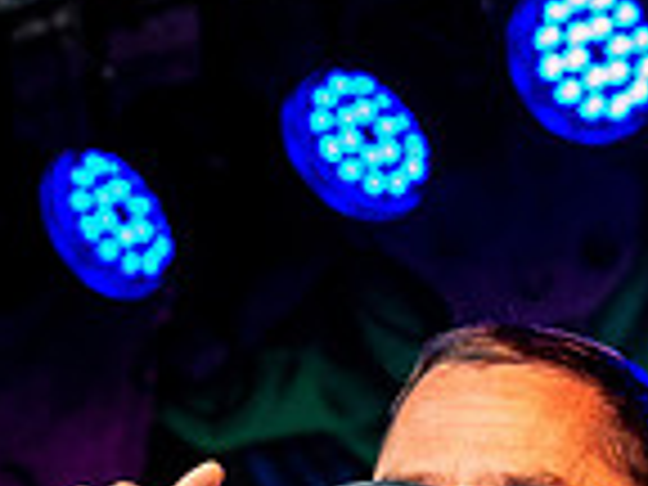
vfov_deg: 3.6
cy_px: 661
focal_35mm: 416
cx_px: 439
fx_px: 7787
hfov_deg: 4.8
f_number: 5.6
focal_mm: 70
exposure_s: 1/1000
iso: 3600
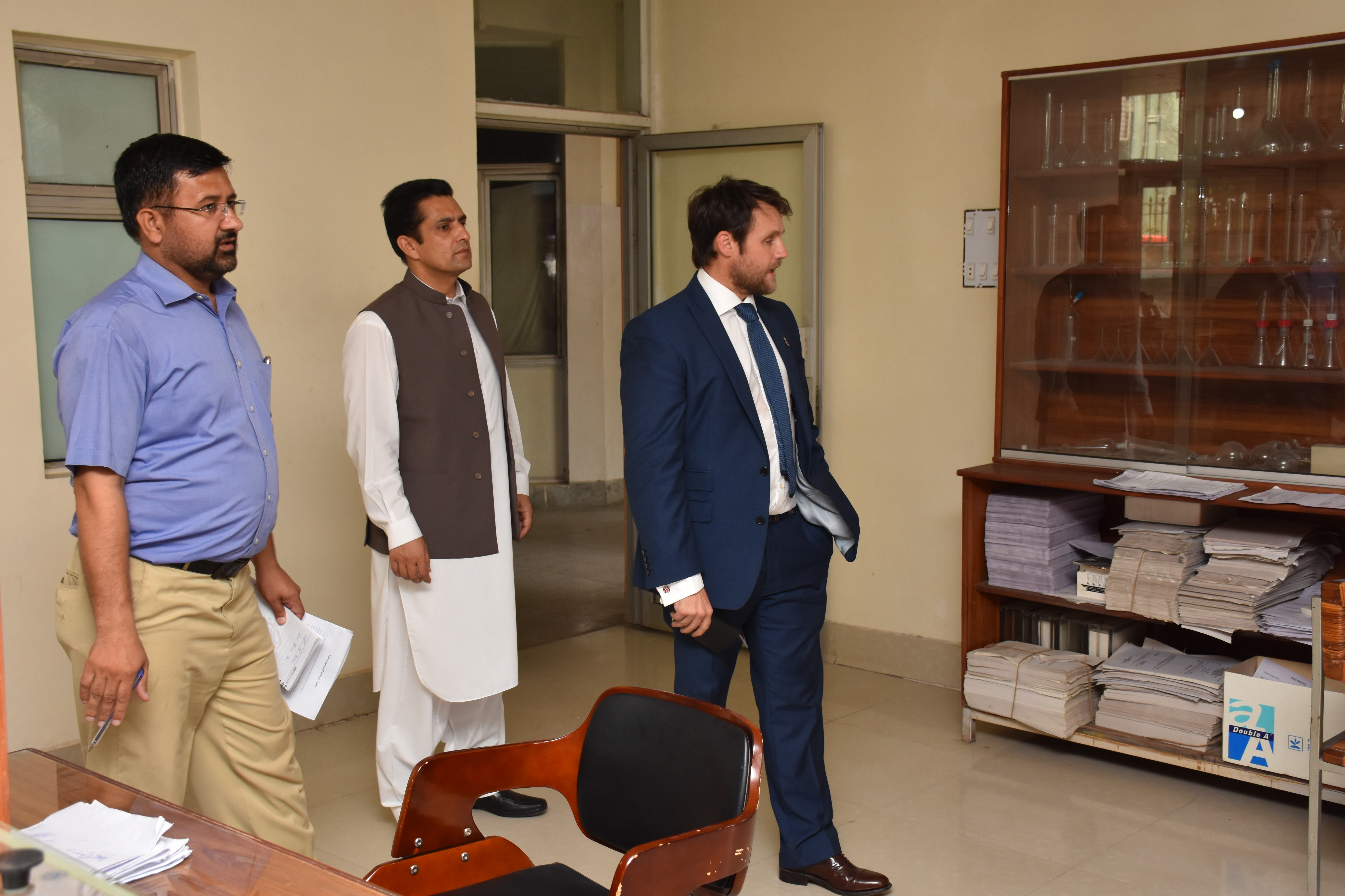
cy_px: 448
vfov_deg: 33.0
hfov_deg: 47.9
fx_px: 1513
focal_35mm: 40
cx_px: 672
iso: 500
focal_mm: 27
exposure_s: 1/60
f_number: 6.3
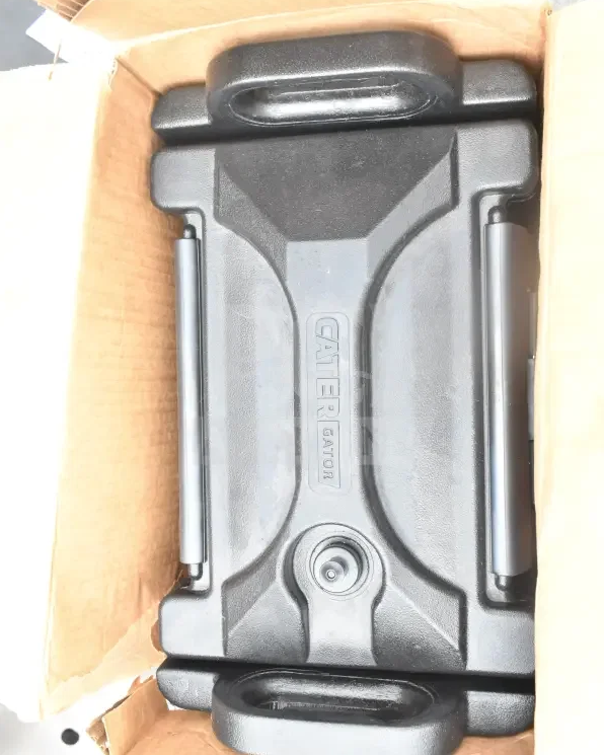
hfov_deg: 39.2
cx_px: 306
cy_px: 384
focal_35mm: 38
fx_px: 849
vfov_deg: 47.9
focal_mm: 22
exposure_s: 1/200
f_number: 7.1
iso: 1600
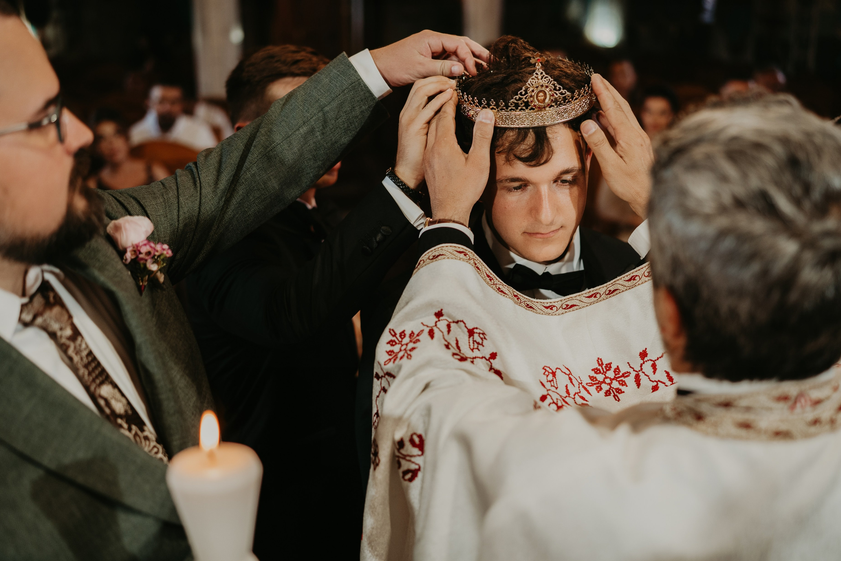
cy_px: 287
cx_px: 450
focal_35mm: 39
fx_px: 911
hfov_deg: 49.5
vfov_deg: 34.2
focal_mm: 35
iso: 640
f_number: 1.6
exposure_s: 1/400
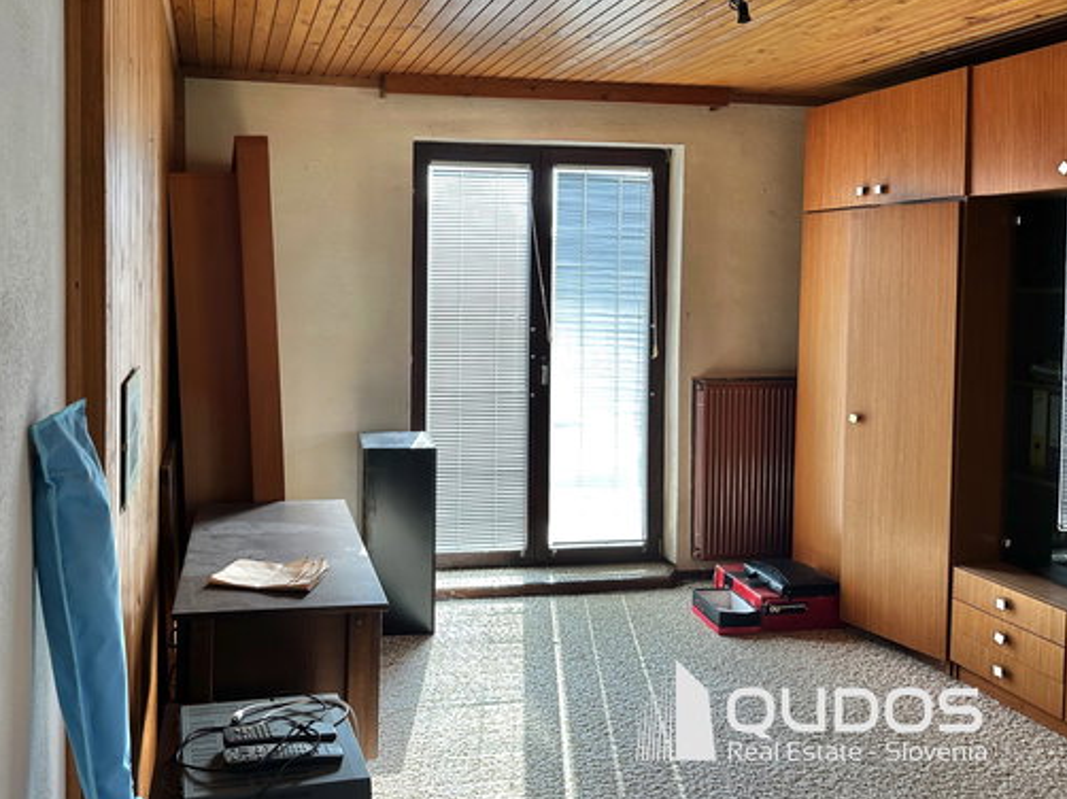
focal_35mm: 30
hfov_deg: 59.3
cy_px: 319
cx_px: 407
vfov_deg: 46.5
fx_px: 924
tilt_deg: -2.3
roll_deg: +0.6
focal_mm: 6.86
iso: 80
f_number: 1.78
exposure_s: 1/121
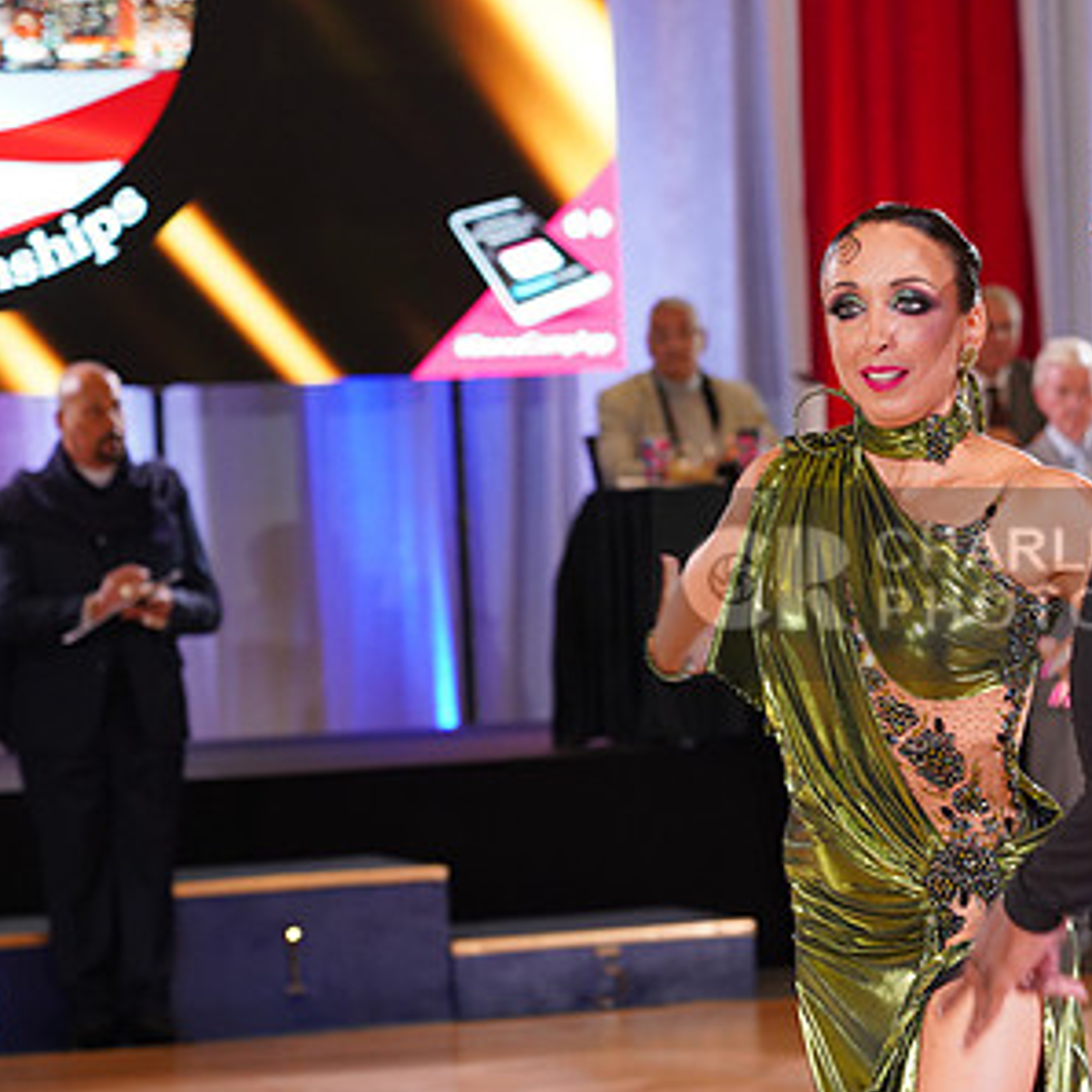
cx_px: 1052
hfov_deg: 10.3
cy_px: 584
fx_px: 6032
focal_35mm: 169
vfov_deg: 10.3
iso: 1600
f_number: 5
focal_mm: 102
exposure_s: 1/160
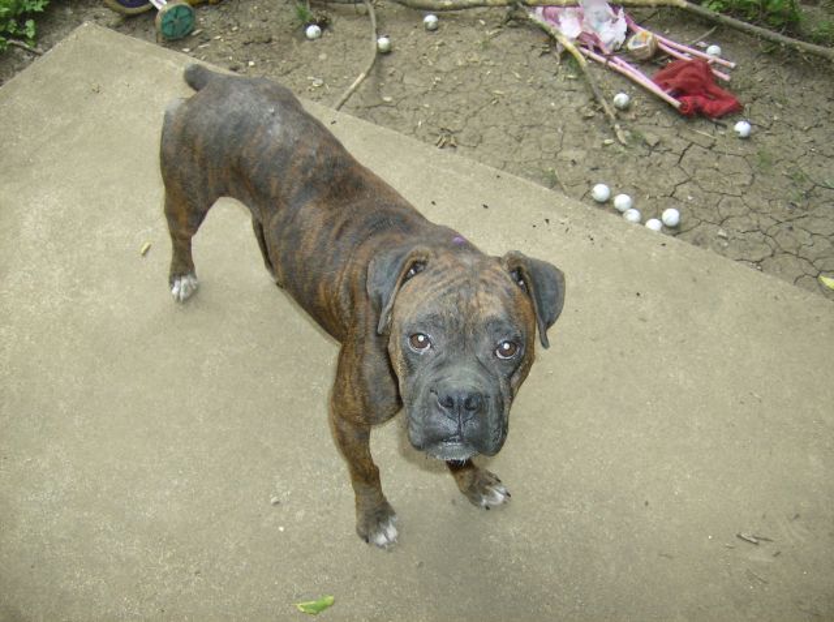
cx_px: 417
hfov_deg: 51.5
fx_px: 865
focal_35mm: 36
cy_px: 311
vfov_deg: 39.5
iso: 200
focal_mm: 6
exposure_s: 1/60
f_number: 2.8
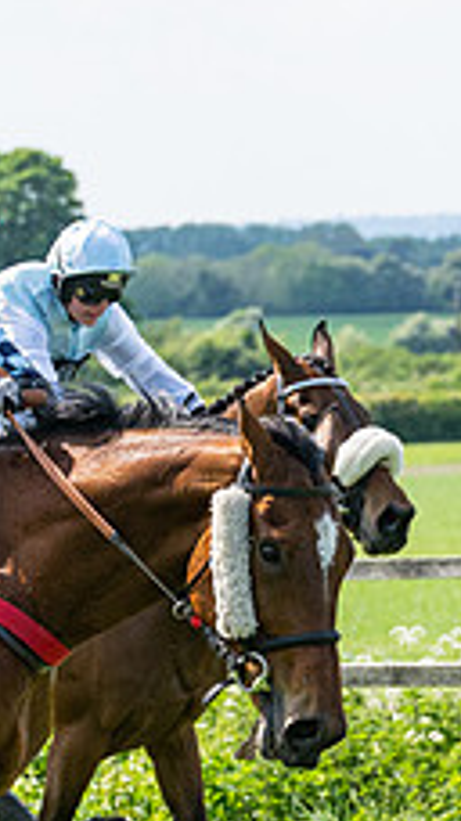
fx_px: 5963
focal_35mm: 274
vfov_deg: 7.9
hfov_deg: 4.4
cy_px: 717
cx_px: 41
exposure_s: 1/3200
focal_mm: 70
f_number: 4
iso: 400
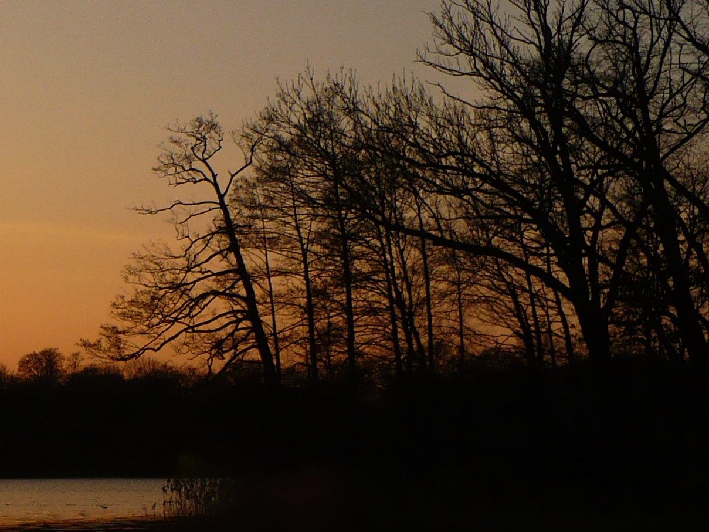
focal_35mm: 94
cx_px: -128
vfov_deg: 15.6
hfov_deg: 19.7
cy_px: 432
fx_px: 1925
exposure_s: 1/250
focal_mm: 6.1
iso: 100
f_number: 8
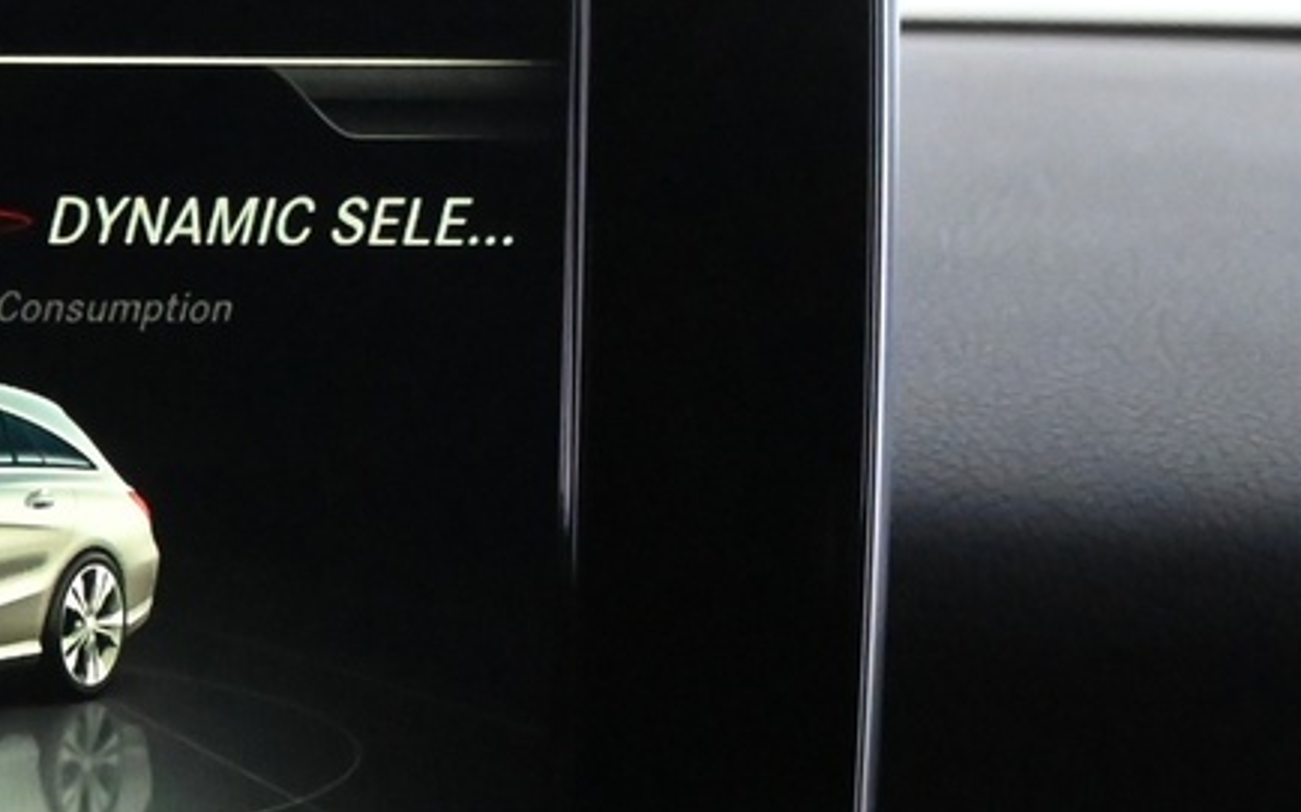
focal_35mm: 157
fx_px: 5563
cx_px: -351
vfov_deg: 8.2
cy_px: 1267
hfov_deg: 12.9
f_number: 5
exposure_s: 1/100
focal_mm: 27.5
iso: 6400
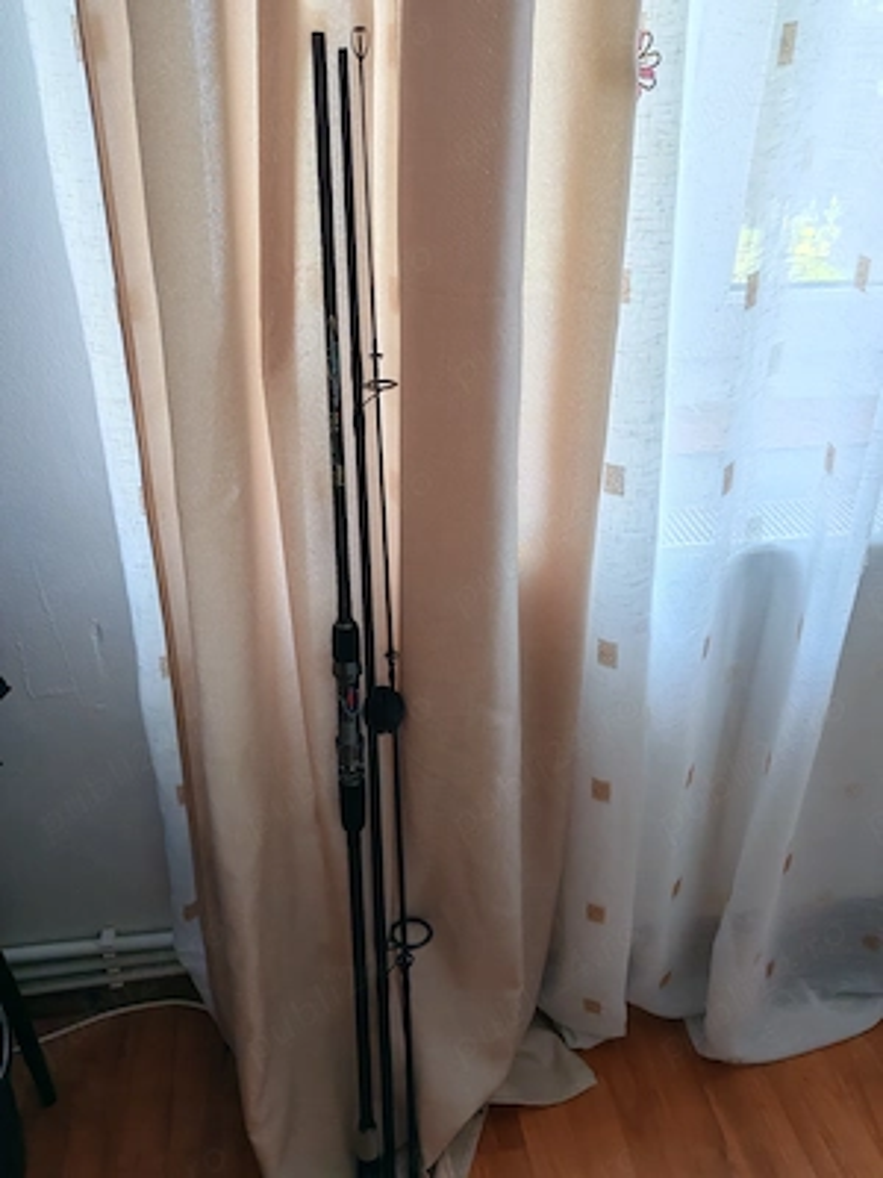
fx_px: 1020
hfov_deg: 46.8
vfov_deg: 60.0
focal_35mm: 30
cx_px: 442
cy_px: 589
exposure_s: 1/100
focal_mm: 5.52
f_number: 1.95
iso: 160
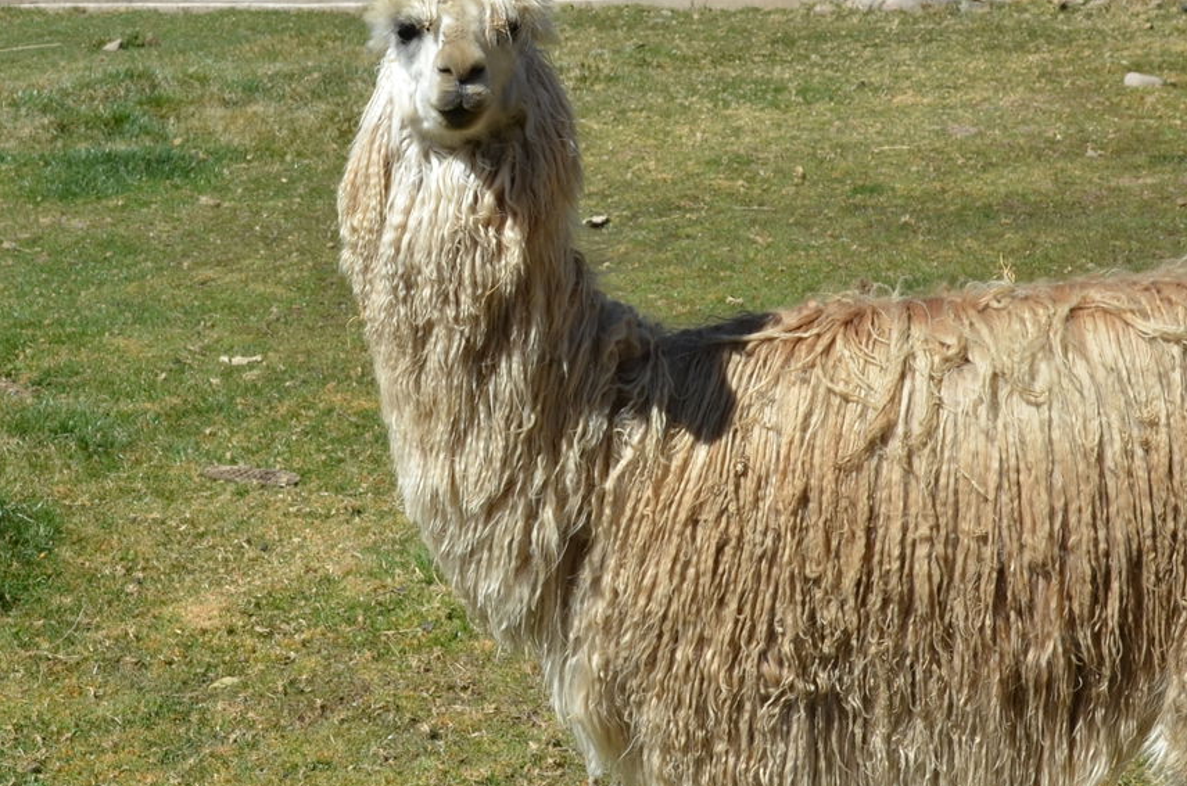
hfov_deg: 27.2
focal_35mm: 74
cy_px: 323
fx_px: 2435
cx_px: 366
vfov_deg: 18.3
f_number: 8
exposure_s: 1/320
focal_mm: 22
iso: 100
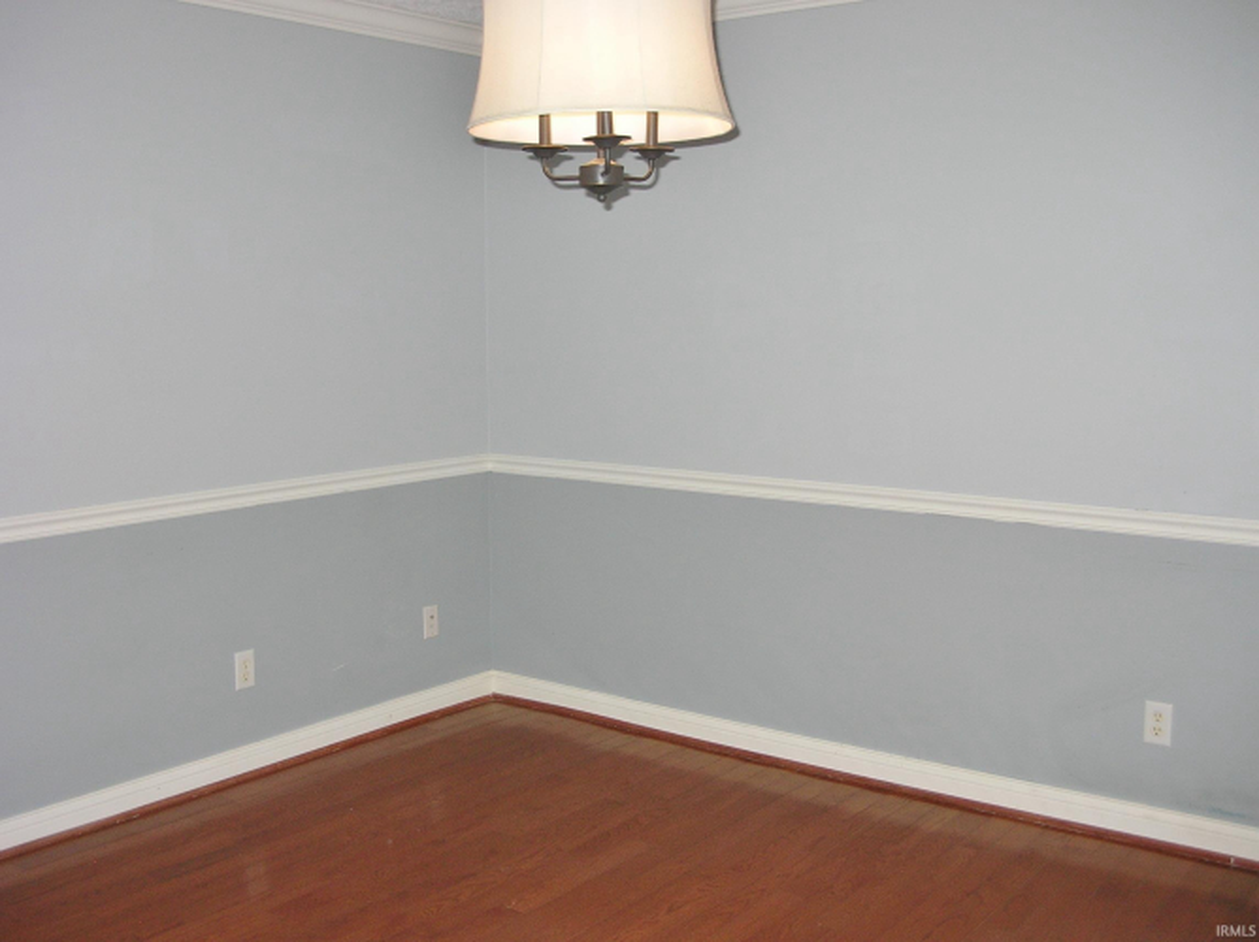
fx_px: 1308
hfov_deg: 51.4
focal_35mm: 36
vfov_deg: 39.6
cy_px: 471
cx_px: 630
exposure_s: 1/60.1
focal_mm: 6
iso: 57
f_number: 2.7
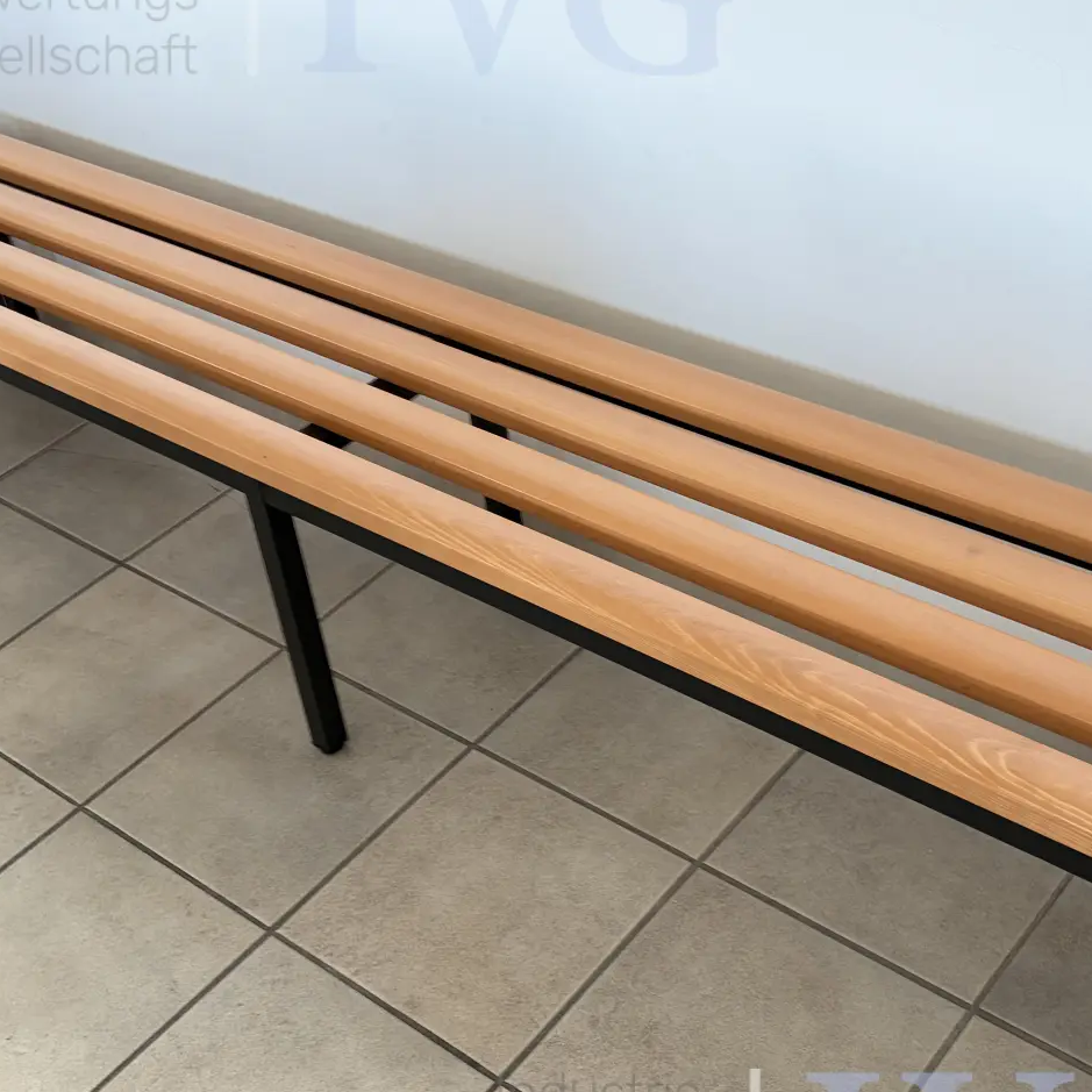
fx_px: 1677
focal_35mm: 47
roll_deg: +7.3
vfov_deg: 36.1
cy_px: 572
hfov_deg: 36.1
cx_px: 565
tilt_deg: -40.1
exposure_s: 1/60
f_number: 1.6
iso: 125
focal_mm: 5.96
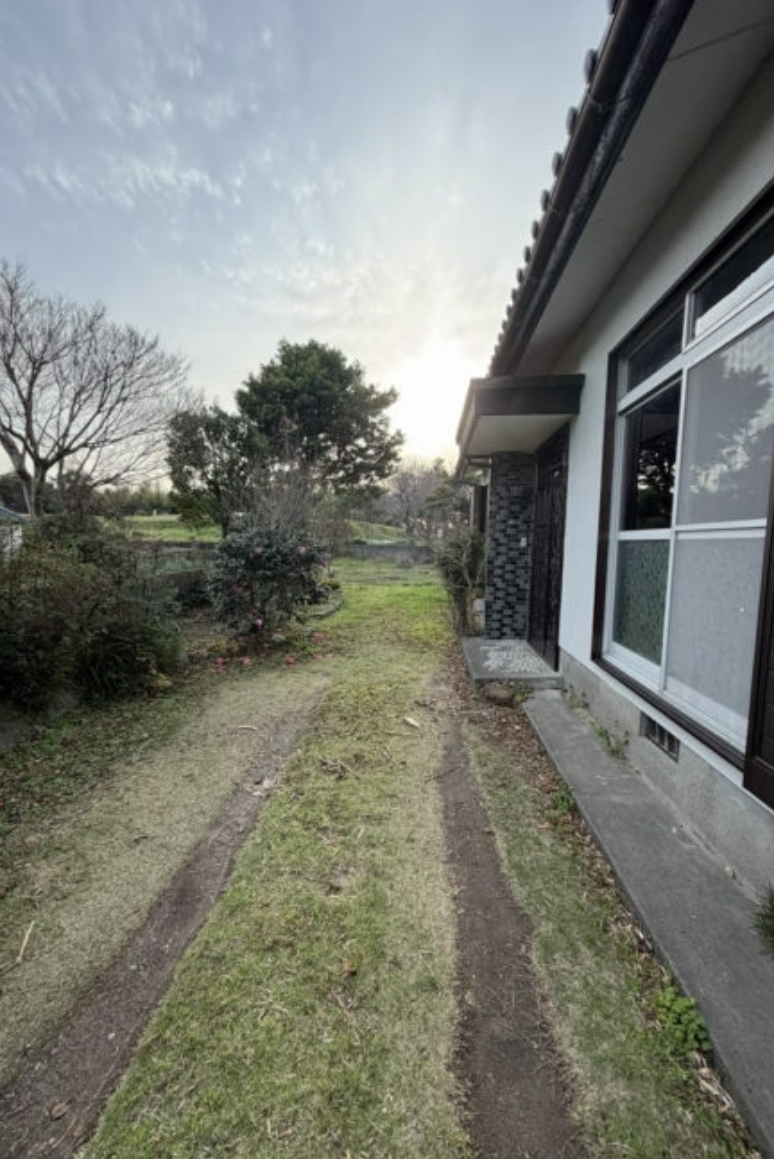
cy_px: 594
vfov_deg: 100.3
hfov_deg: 77.4
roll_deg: -2.1
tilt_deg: -5.8
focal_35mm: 15
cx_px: 392
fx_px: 483
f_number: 2.2
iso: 64
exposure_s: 1/502
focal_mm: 2.22
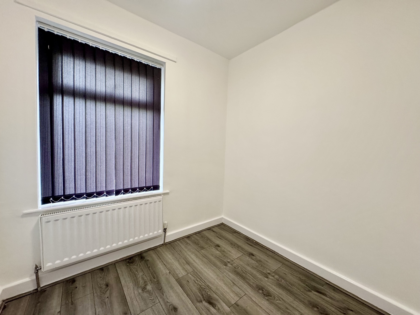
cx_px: 210
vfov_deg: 85.7
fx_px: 170
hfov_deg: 102.1
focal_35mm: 14
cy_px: 158
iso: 250
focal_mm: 2.22
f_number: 2.2
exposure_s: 1/100
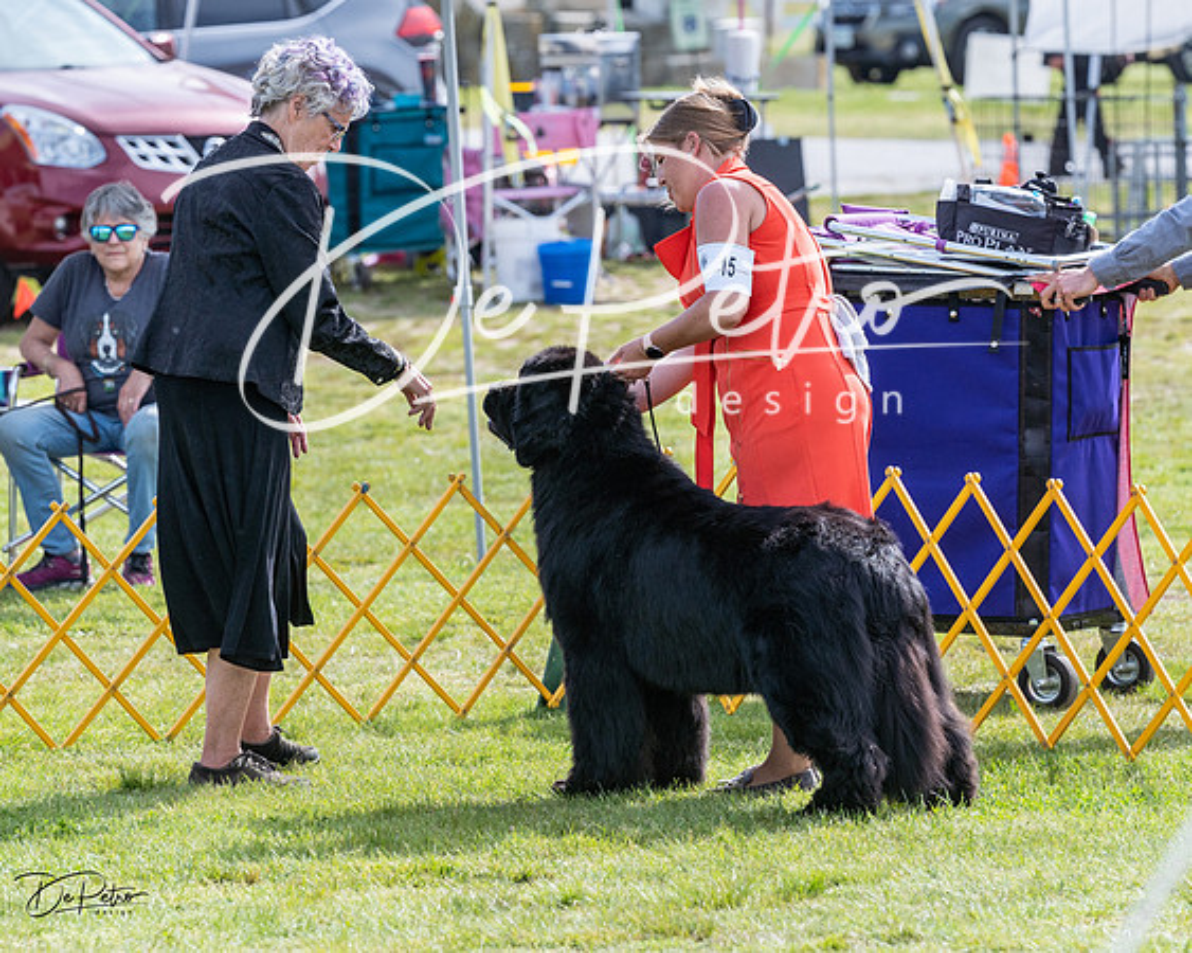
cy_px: 415
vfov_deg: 6.1
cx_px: 504
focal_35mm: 254
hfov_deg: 7.6
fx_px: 8968
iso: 500
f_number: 5.6
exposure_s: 1/1250
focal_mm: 200
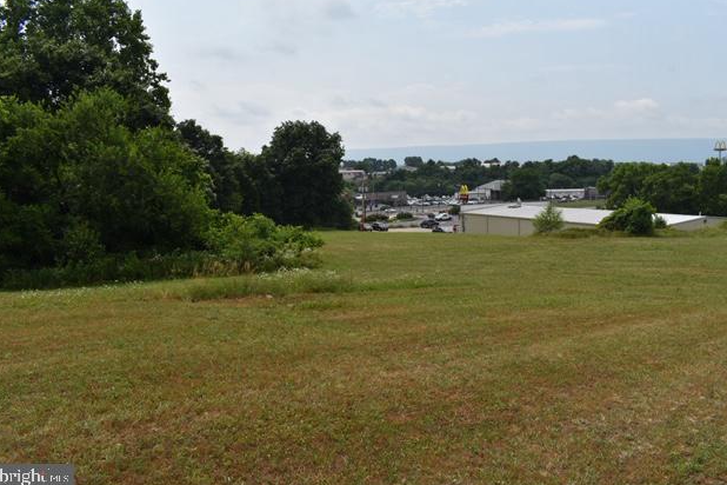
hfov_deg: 65.5
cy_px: 239
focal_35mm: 28
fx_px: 565
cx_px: 369
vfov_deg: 46.4
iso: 100
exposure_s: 1/200
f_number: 11
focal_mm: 18
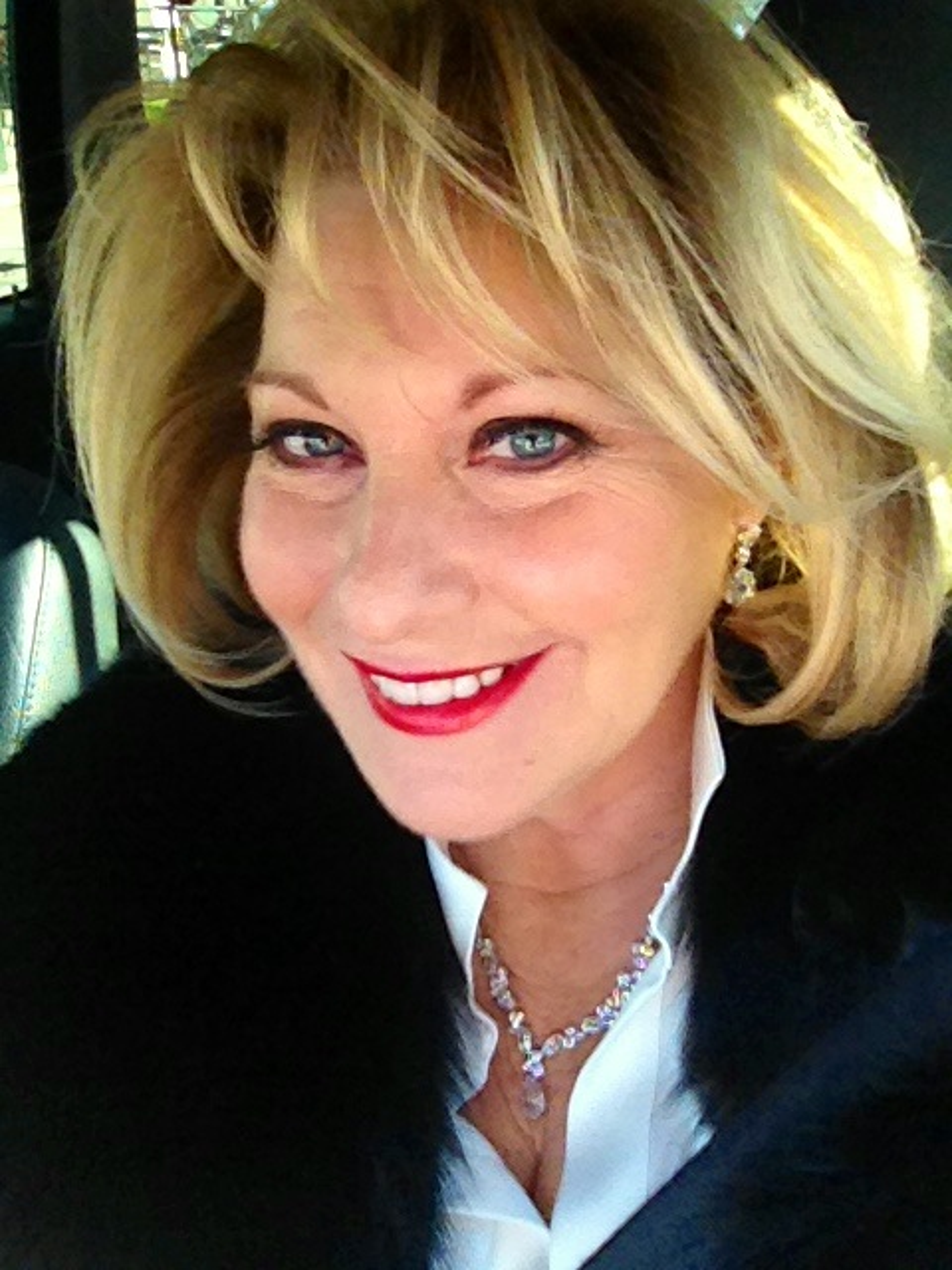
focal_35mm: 35
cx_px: 476
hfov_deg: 40.7
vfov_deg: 52.6
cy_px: 635
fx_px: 1283
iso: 125
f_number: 2.4
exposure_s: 1/171
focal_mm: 1.85
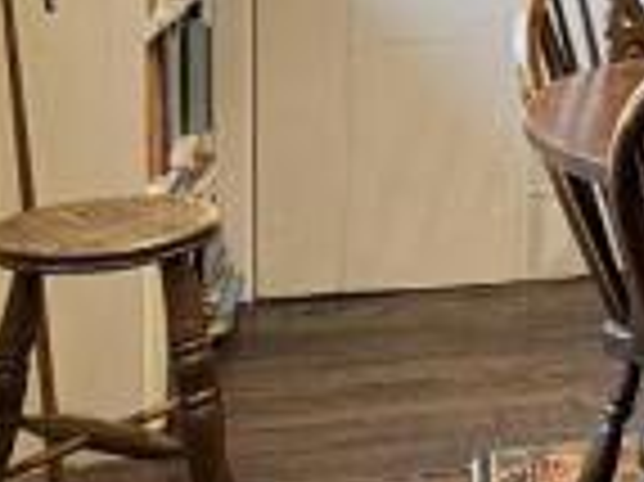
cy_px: -178
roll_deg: -0.1
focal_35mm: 98
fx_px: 1822
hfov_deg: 17.2
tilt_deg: -0.6
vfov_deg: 14.3
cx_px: 1083
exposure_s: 1/50
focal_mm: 6.76
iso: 400
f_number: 1.78
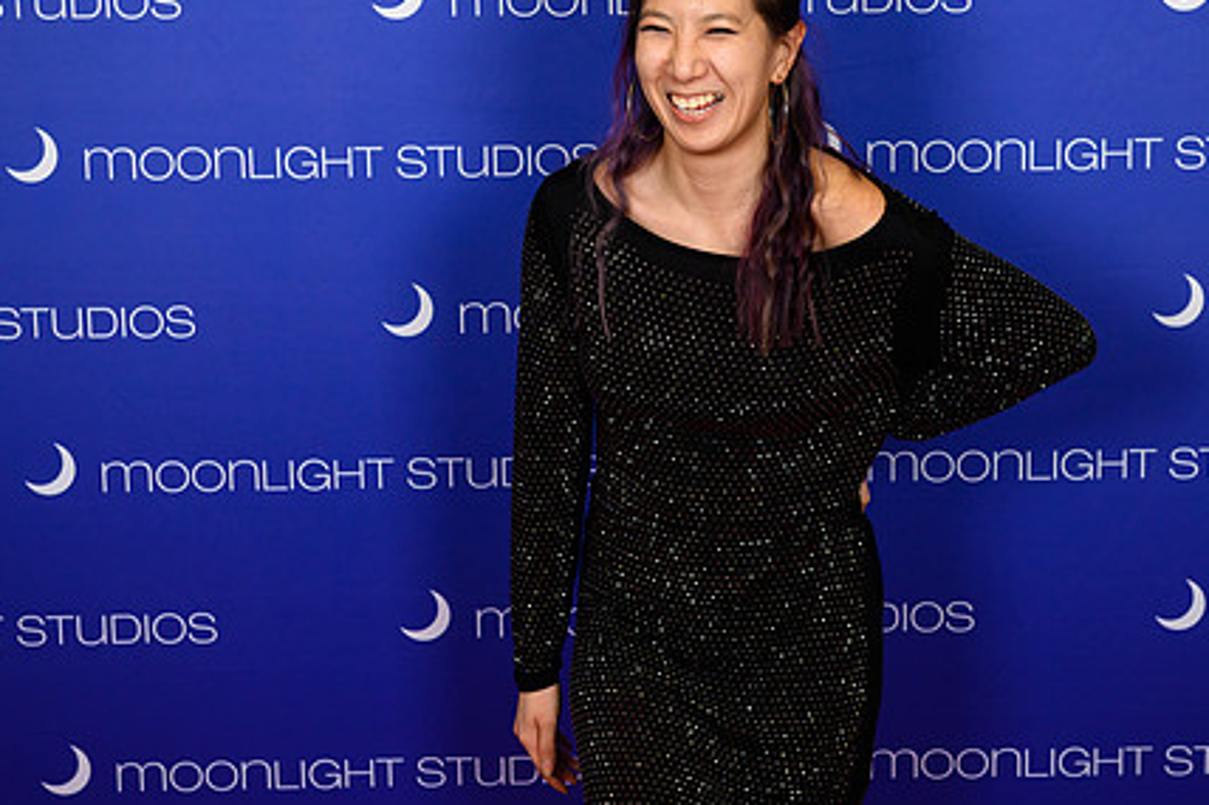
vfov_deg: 20.9
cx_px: 695
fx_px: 2182
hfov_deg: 30.9
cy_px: 328
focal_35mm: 65
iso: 1000
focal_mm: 48
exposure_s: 1/320
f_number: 5
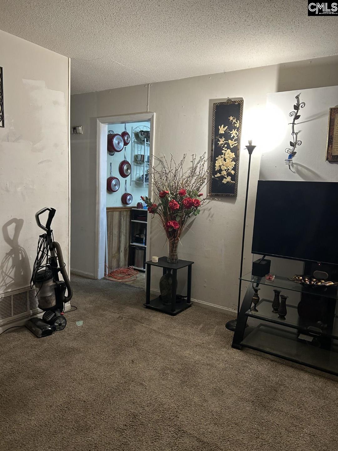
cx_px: 169
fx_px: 338
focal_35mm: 26
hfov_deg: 53.1
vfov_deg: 67.3
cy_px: 226
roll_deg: -2.3
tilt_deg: -7.5
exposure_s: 1/60
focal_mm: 5.7
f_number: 1.5
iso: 200
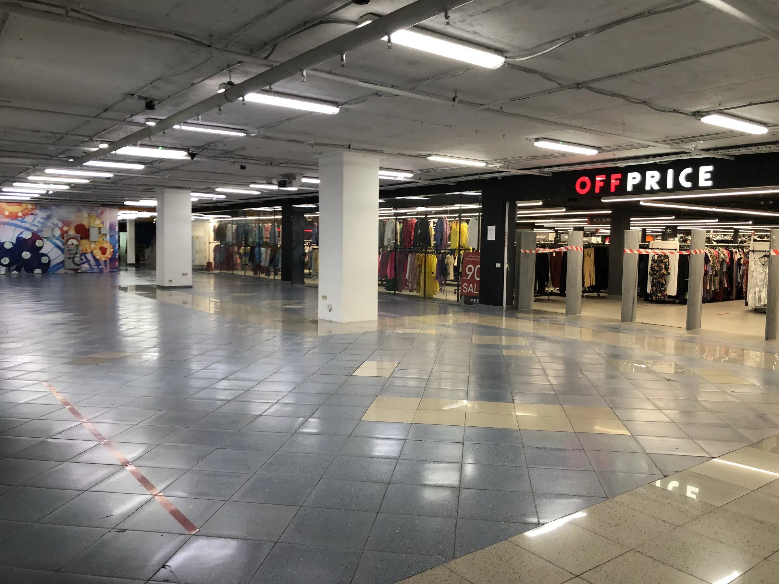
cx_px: 390
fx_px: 630
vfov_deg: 49.7
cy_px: 292
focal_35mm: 28
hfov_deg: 63.4
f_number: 1.8
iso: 40
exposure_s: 1/33
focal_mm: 4
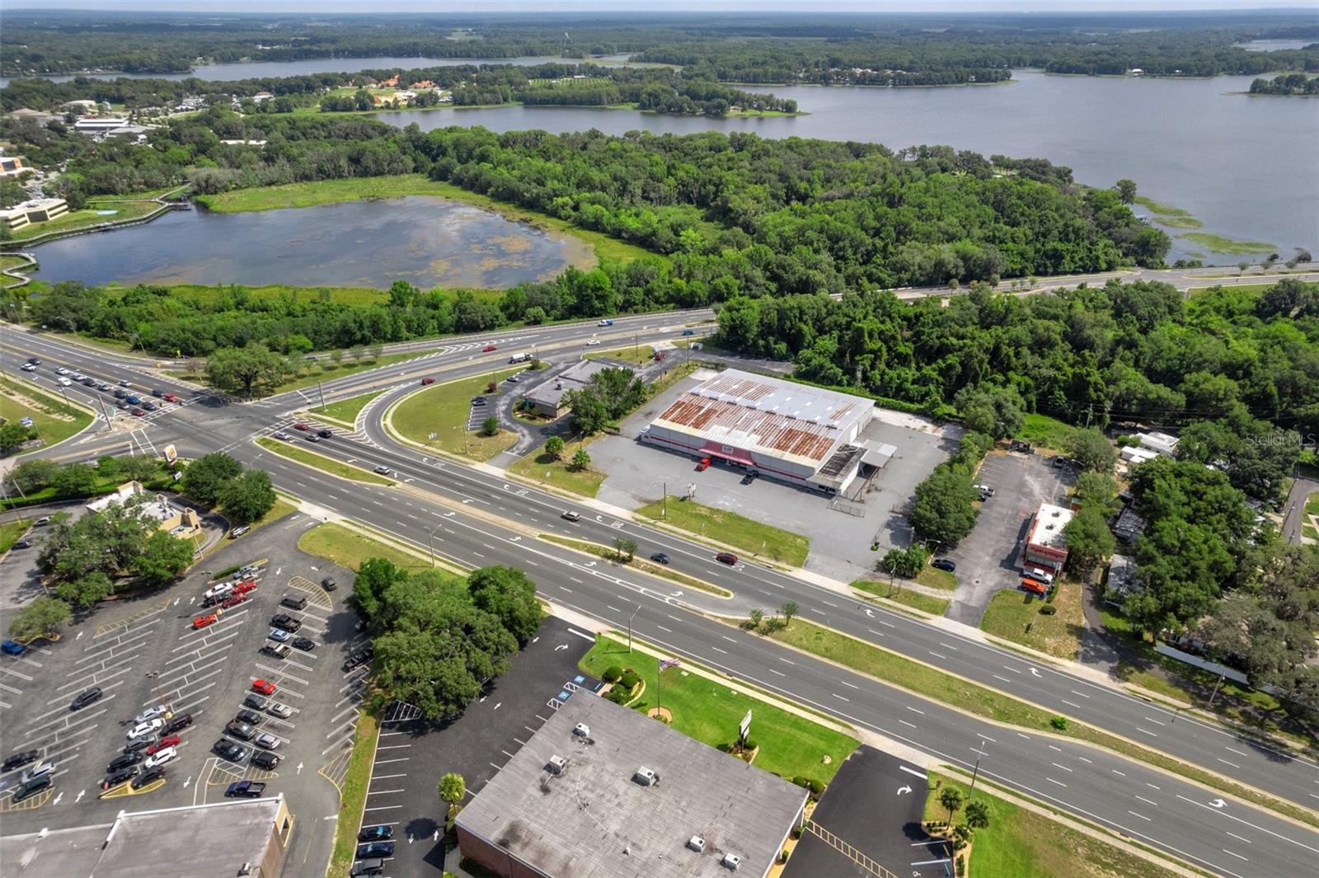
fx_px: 806
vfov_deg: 57.2
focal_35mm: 22
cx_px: 660
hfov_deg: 78.6
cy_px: 439
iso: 100
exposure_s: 1/3200
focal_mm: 8.38
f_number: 2.8
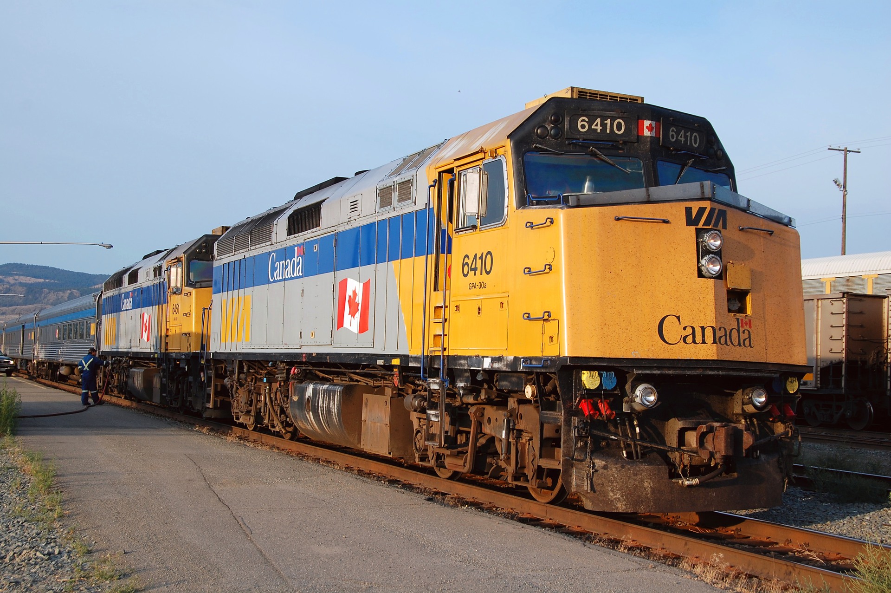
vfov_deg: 28.0
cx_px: 446
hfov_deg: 41.1
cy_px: 296
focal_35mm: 48
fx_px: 1187
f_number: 7.1
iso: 200
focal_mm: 32
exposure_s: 1/200
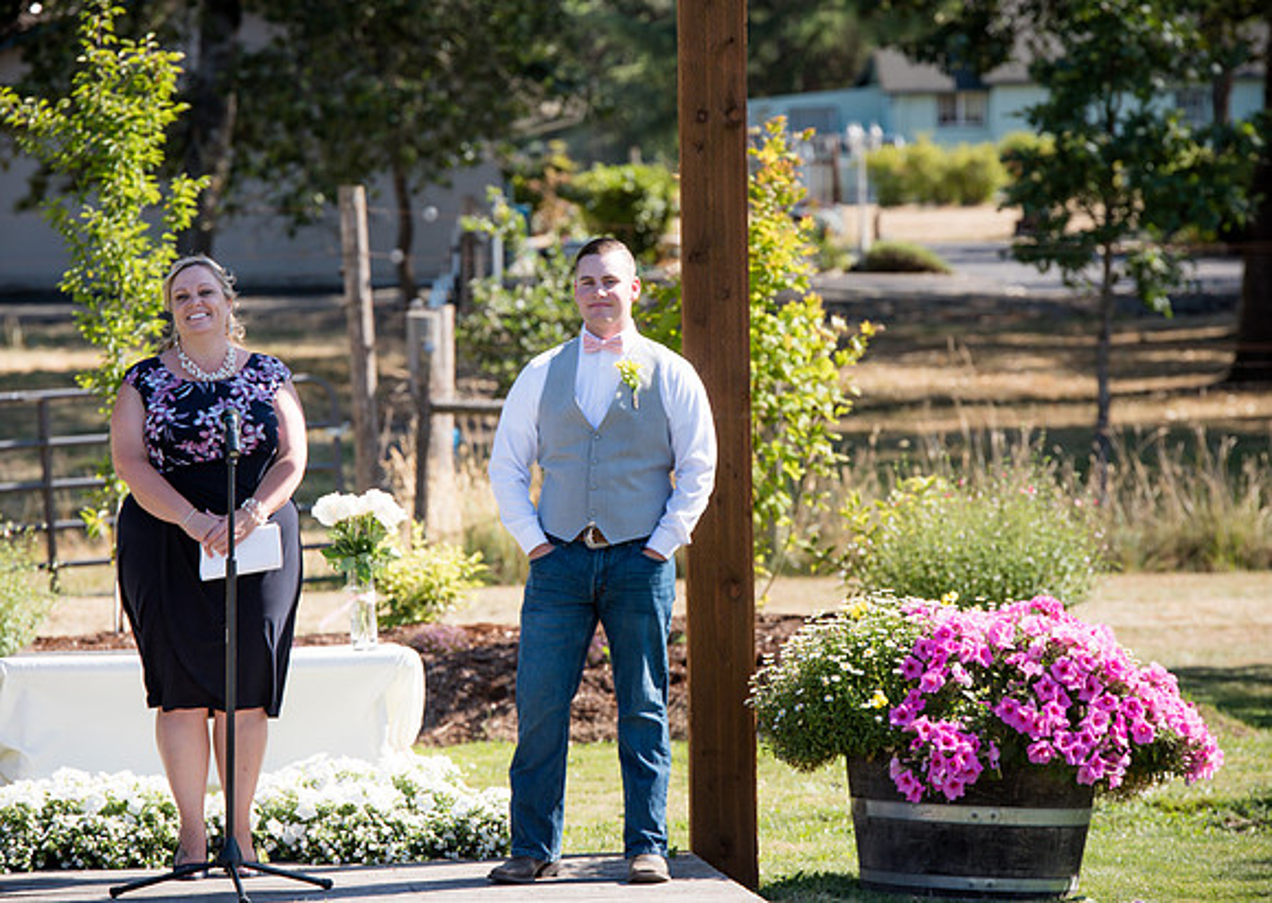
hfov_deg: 9.4
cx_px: 635
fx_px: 7727
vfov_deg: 6.7
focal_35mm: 214
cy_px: 440
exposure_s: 1/320
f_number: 7.1
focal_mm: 200
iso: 125
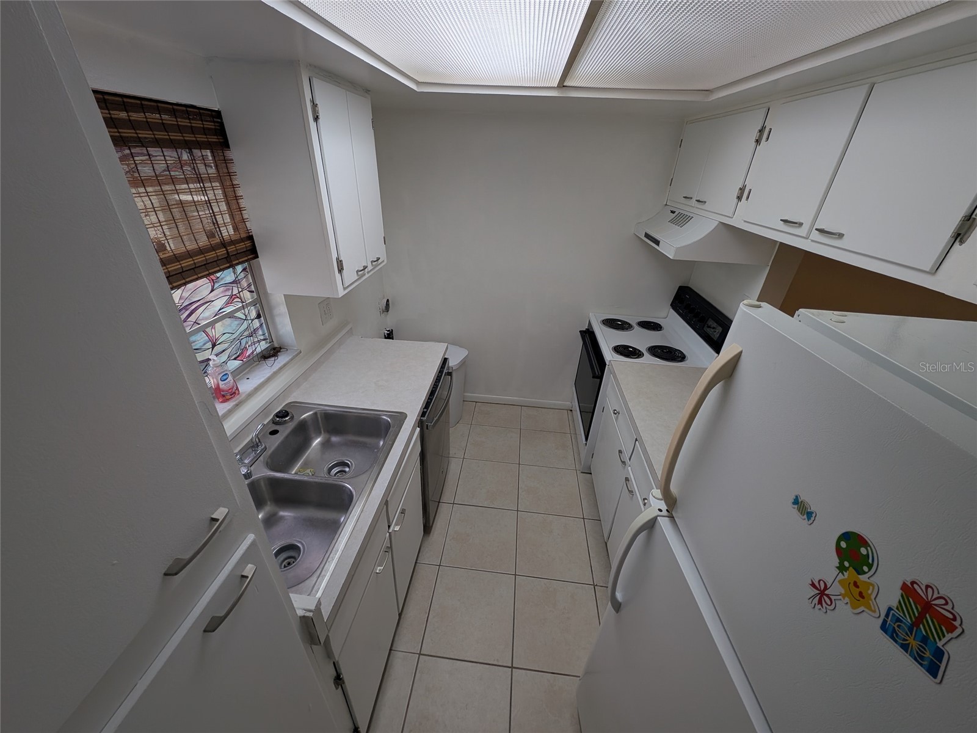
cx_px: 488
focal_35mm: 12
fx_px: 339
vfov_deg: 94.5
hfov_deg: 110.5
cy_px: 366
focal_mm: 2.23
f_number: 1.95
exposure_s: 1/120
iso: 76
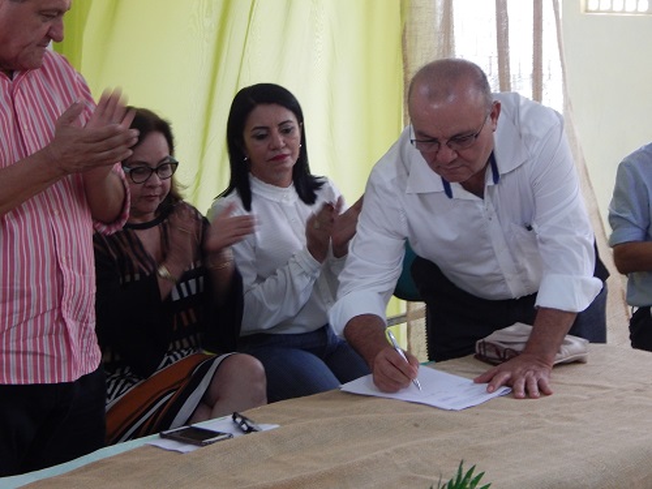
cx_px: 326
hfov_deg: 21.1
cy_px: 244
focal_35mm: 93
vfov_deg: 15.9
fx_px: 1752
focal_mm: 16.6
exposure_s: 1/30
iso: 400
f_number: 4.4
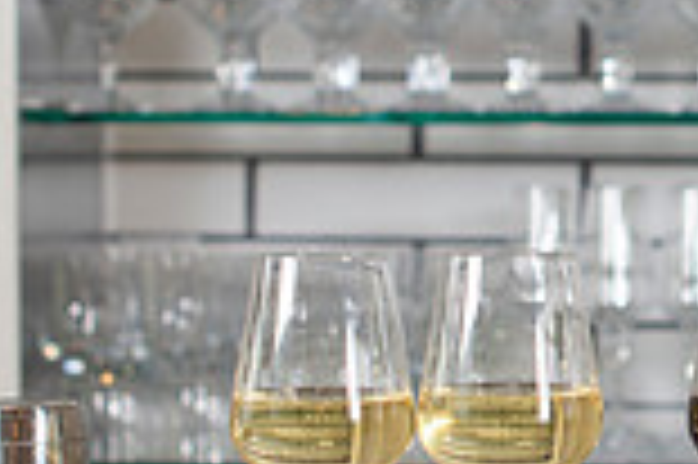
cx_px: 901
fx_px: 3661
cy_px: 232
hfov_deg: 10.7
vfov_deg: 7.3
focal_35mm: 189
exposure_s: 1/200
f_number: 3.5
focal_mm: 50
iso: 200
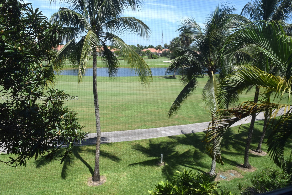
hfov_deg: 67.4
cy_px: 98
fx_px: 219
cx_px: 146
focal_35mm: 27
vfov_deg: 47.9
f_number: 9
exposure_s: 1/320
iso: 200
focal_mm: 18
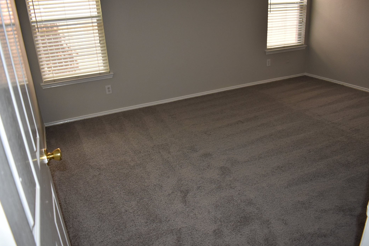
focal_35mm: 28
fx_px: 287
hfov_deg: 65.5
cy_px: 125
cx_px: 189
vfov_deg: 46.4
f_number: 3.5
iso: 800
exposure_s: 1/160
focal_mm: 18
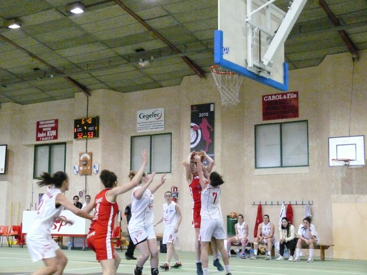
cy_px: 138
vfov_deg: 25.7
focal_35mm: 57
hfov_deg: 33.8
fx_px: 604
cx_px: 184
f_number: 4
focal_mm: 12.1
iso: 1600
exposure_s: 1/125
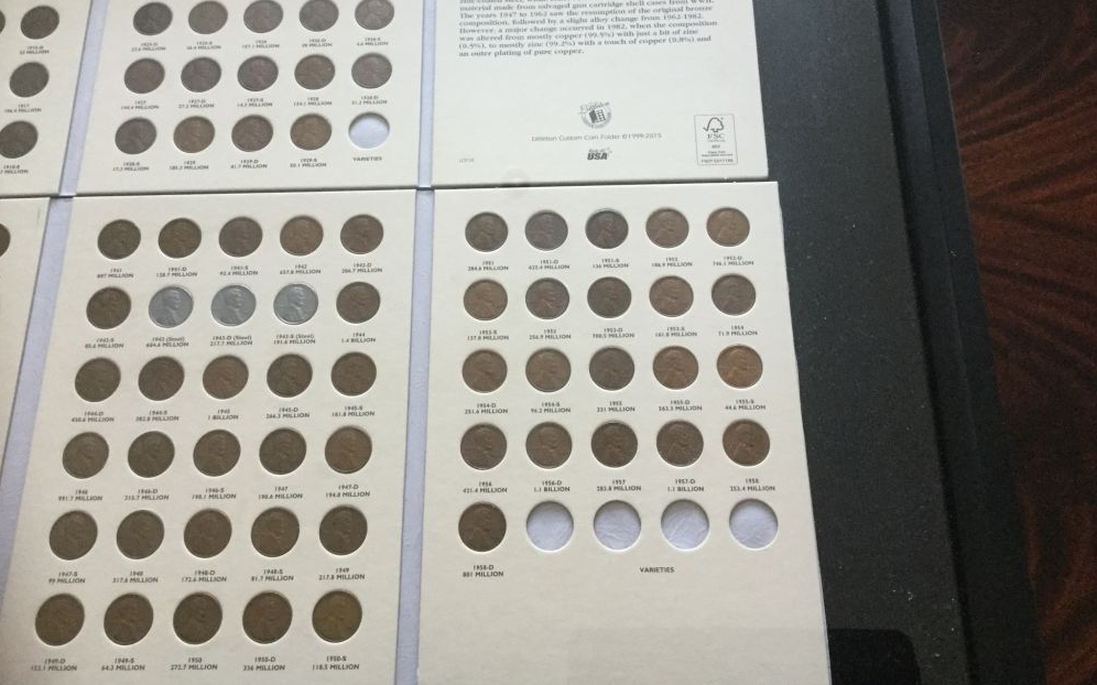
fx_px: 986
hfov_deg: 58.2
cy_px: 273
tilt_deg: -70.9
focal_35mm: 33
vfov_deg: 38.1
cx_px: 548
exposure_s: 1/30
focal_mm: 3.3
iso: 125
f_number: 2.4
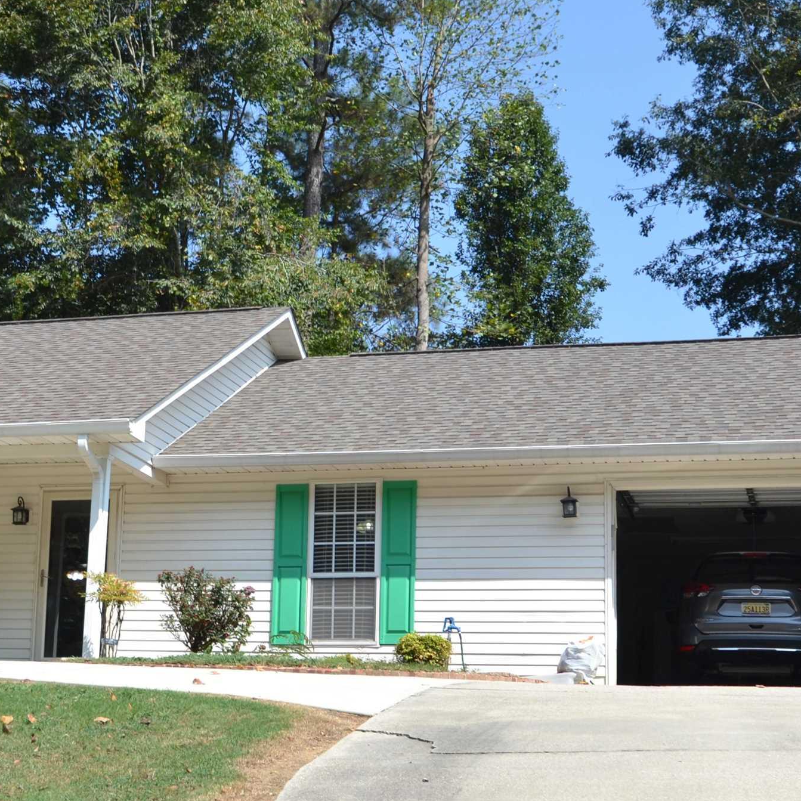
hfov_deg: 24.3
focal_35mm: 70
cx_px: 165
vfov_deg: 24.6
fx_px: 1833
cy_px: 464
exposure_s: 1/200
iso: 100
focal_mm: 24
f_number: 7.1
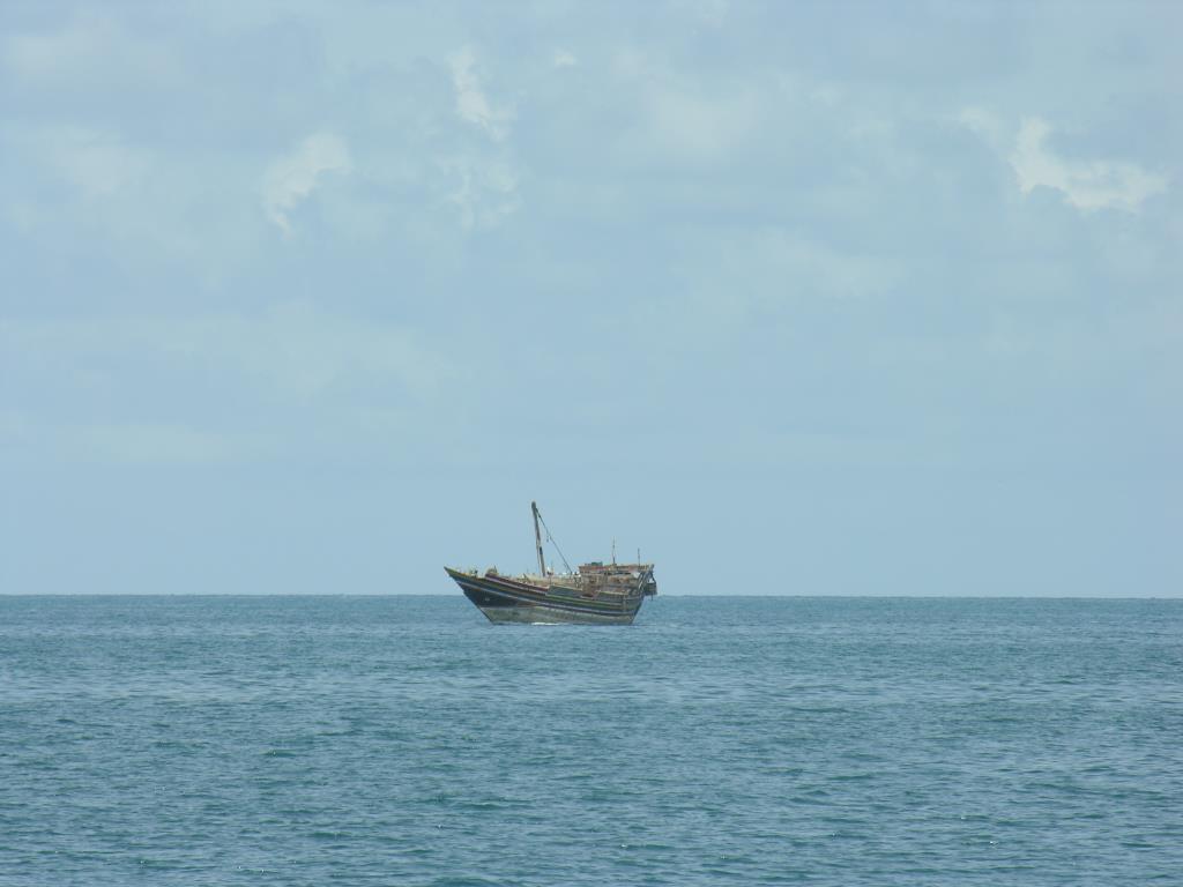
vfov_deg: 4.2
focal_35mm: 350
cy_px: 444
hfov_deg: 5.7
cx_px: 592
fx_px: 11961
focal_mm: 89
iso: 50
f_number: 6.6
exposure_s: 1/227
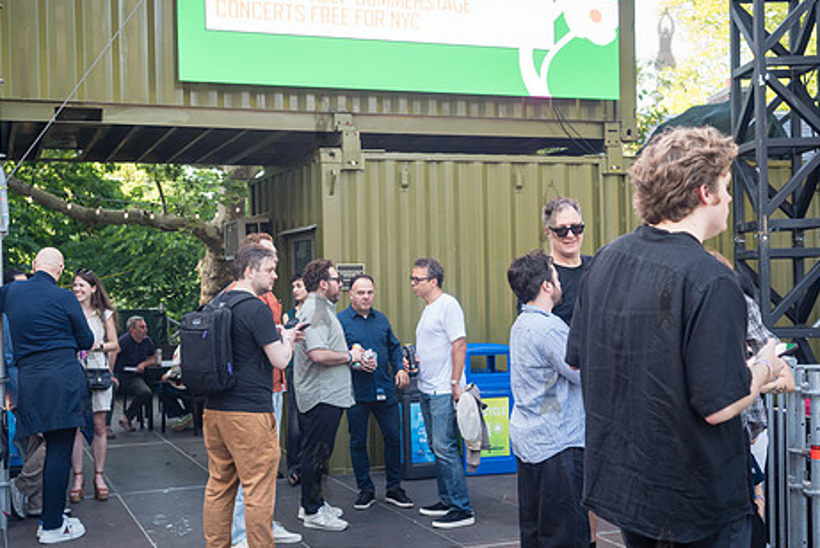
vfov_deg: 30.5
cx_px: 320
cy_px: 296
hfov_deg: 44.2
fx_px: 1003
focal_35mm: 44
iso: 320
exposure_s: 1/125
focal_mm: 35
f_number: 3.5
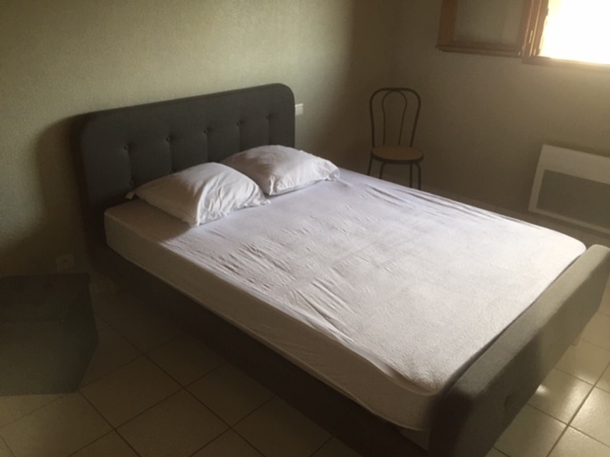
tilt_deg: -26.7
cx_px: 305
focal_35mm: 29
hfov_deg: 61.7
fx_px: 511
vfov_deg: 48.2
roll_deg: -1.9
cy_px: 228
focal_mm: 4.15
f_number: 2.2
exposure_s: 1/33
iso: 64
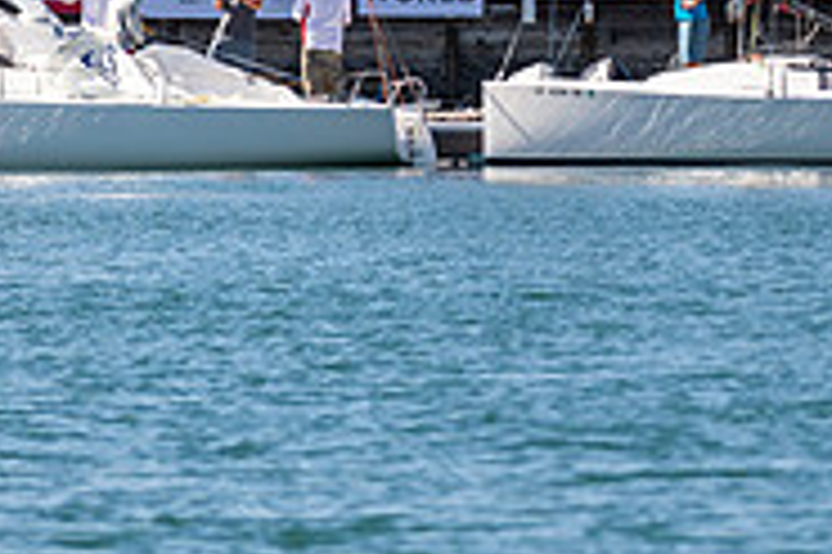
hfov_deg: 3.3
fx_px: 14501
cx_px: 935
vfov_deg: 2.2
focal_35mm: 628
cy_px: -302
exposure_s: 1/1250
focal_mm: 200
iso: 320
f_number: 5
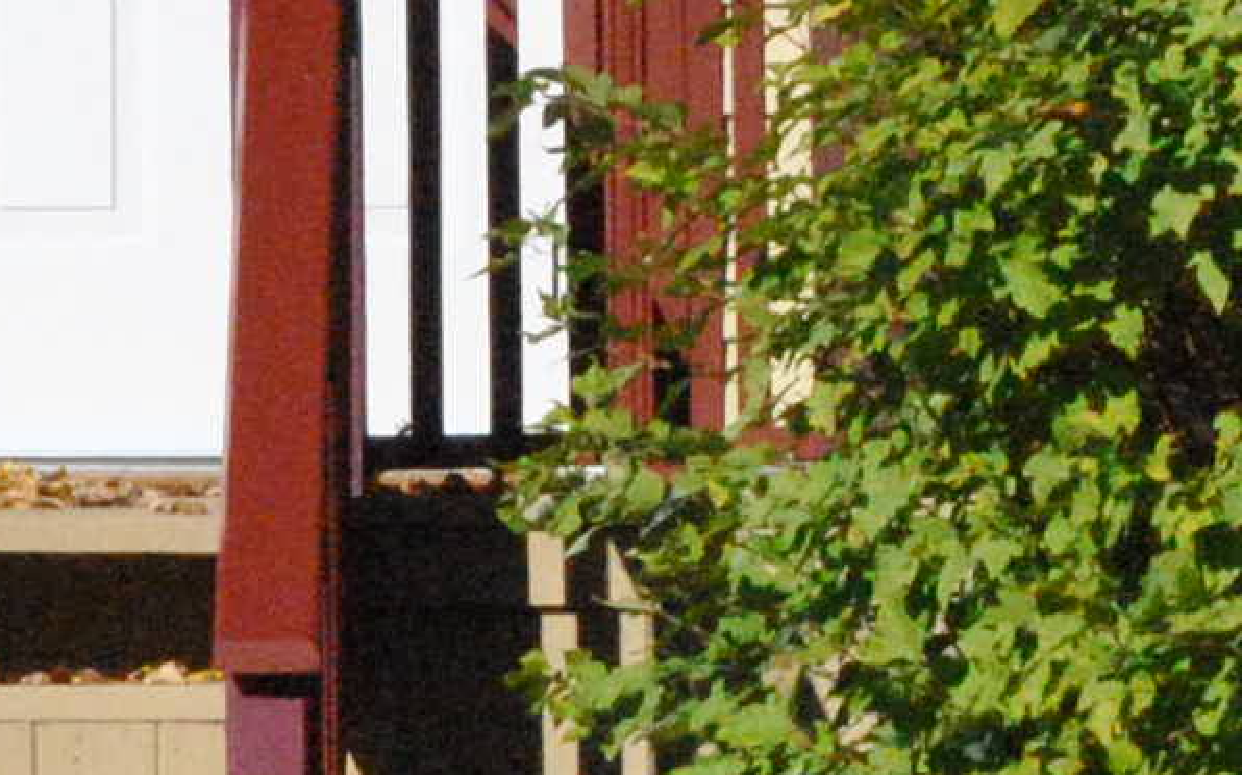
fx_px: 28602
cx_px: -58
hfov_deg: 2.5
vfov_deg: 1.5
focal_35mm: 845
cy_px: -885
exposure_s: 1/2500
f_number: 14
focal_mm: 85
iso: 1600
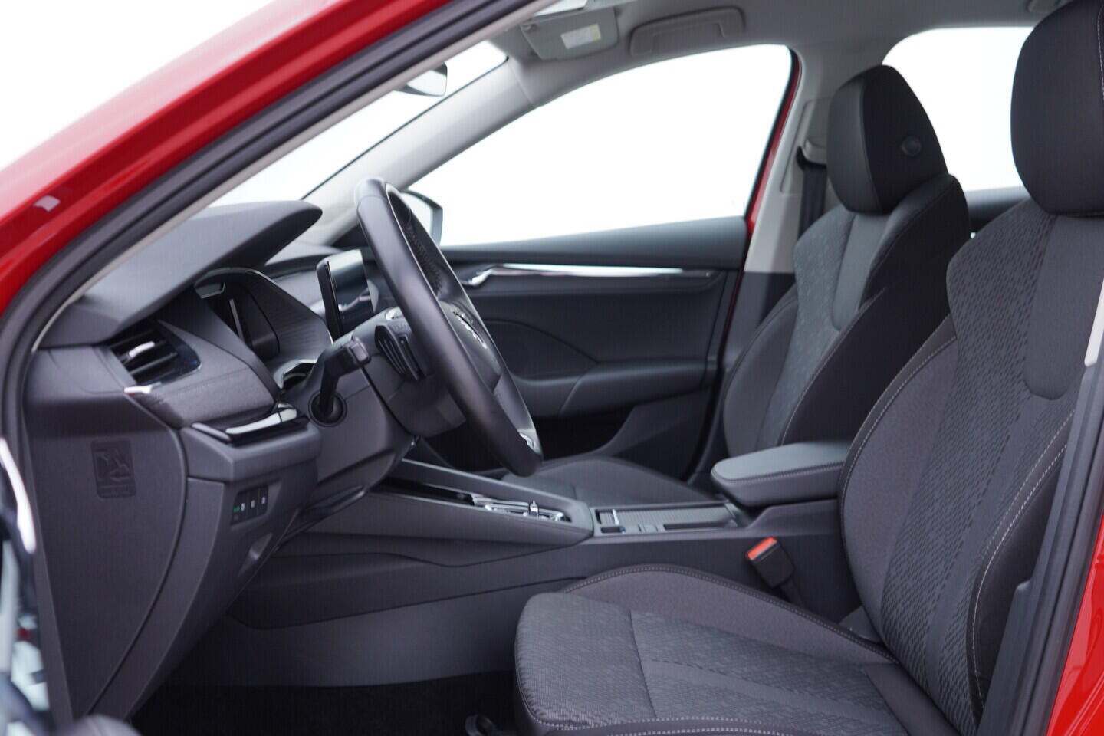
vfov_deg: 36.9
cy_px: 368
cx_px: 552
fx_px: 1104
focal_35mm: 36
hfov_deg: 53.1
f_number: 2.8
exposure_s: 1/40
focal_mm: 24
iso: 160
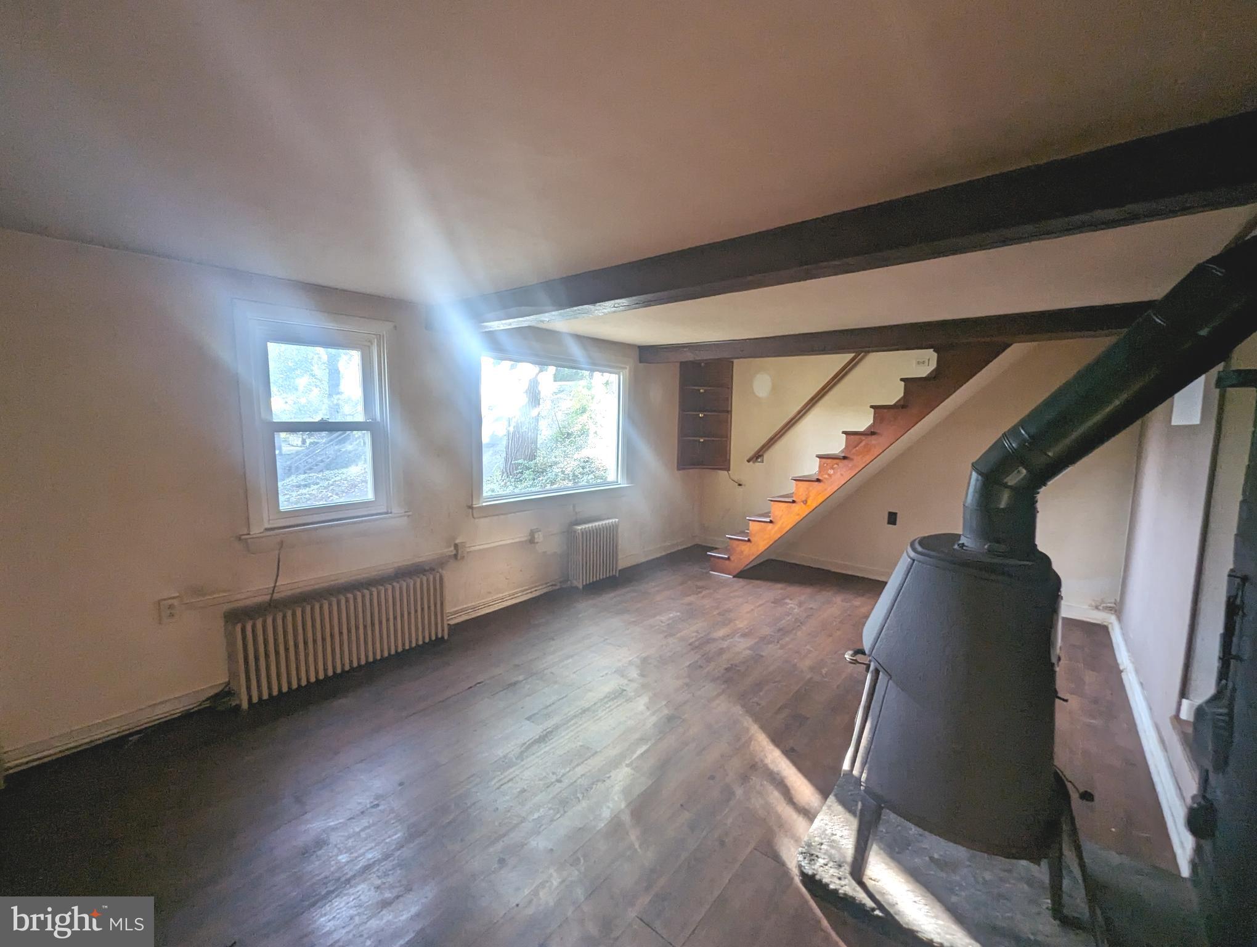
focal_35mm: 13
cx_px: 628
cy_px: 474
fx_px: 473
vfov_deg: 90.1
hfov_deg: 106.1
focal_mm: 1.95
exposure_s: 1/28.5
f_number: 2.2
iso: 146
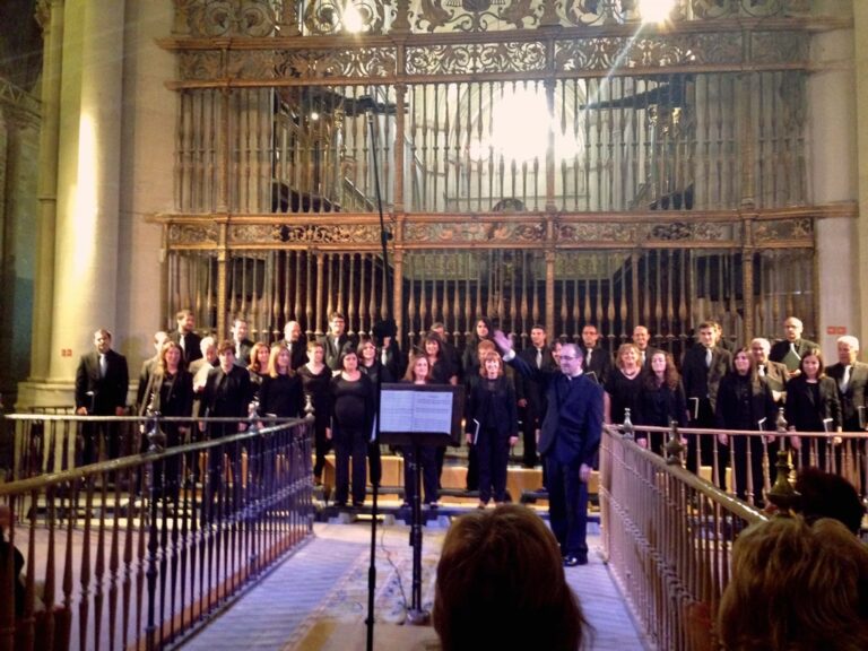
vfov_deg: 42.9
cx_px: 434
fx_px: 827
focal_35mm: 33
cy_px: 326
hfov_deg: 55.4
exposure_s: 1/15
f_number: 2.4
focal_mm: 4.12
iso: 500
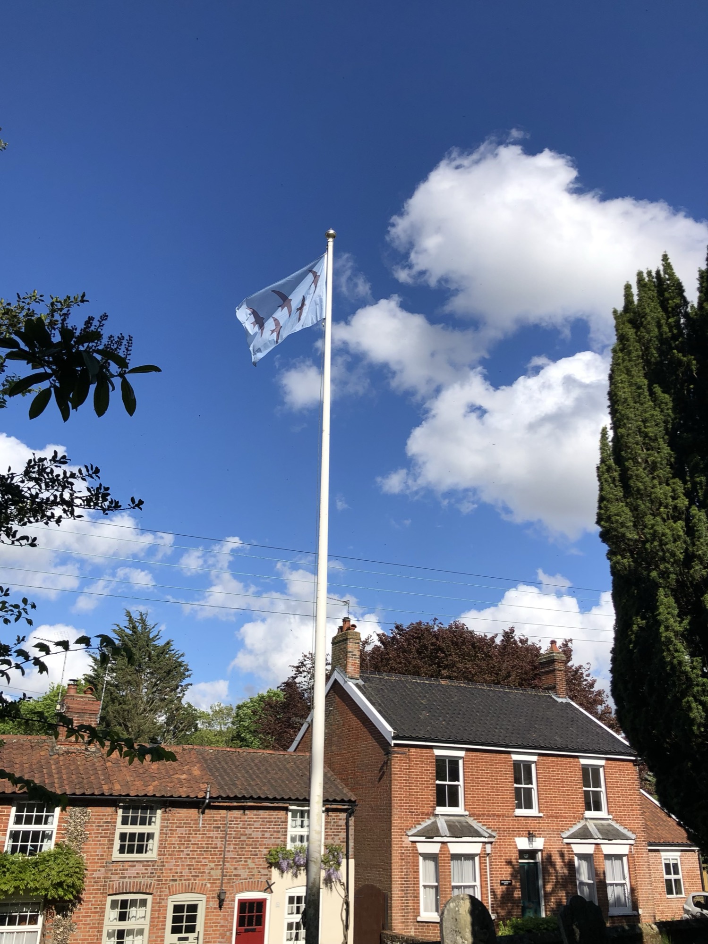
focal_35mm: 28
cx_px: 354
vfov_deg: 63.5
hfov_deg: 49.7
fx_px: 764
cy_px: 472
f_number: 1.8
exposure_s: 1/2825
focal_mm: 4
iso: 20
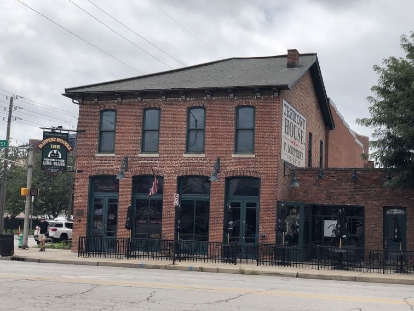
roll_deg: -1.5
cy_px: 159
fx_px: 658
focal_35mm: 55
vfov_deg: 26.6
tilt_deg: +6.6
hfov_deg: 34.9
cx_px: 208
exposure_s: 1/1779
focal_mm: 6
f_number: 2.4
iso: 16
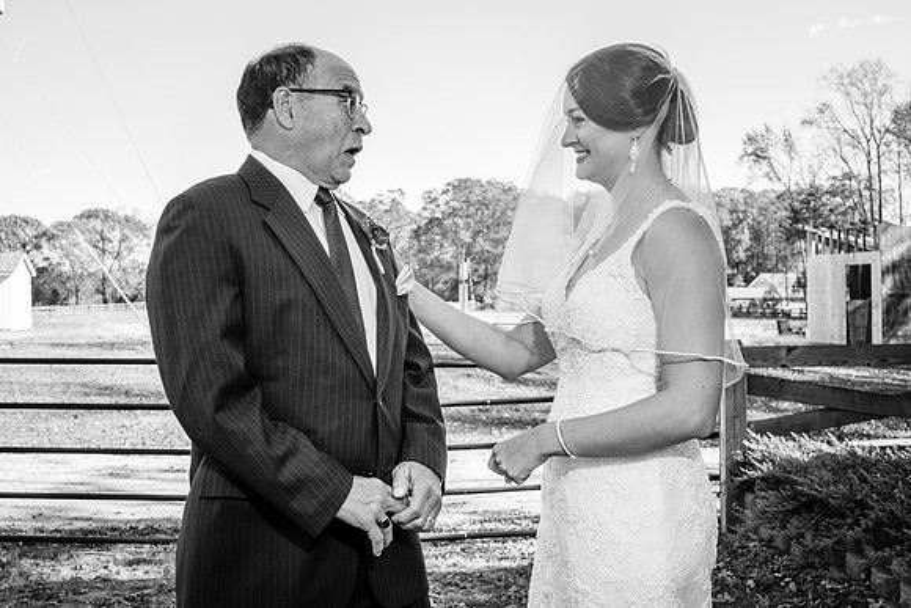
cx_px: 454
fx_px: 1123
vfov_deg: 30.3
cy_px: 320
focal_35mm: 44
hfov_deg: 44.2
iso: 400
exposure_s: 1/200
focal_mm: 35
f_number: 5.6
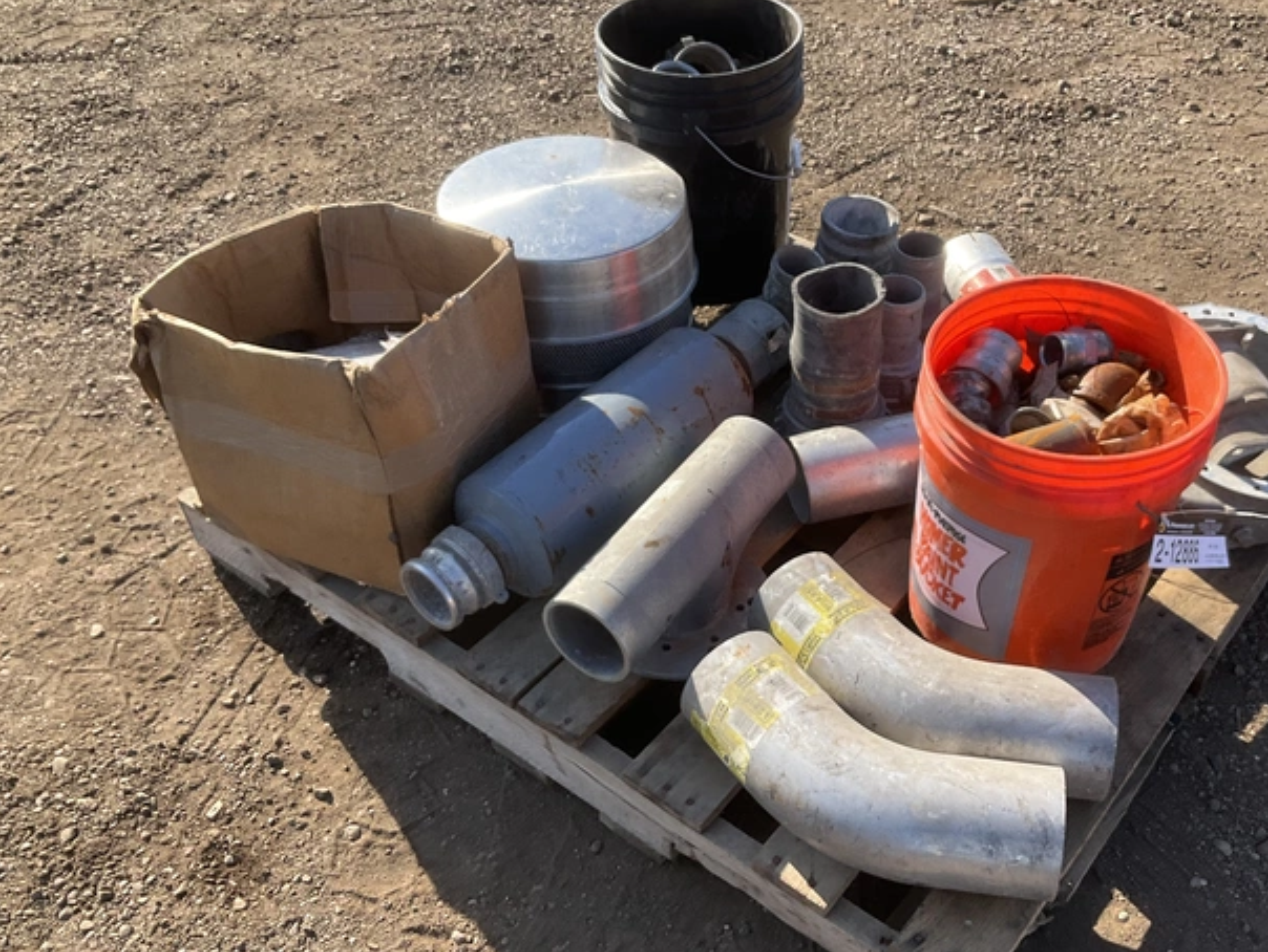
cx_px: 752
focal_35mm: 36
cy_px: 490
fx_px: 1320
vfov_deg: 39.7
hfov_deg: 51.0
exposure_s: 1/719
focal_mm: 3
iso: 25
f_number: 1.8
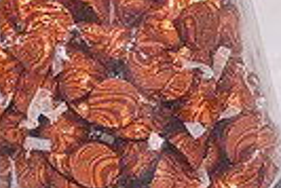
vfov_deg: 4.5
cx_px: 338
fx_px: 2383
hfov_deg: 6.7
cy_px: -114
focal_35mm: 305
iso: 3200
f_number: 5.6
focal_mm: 70
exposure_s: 1/125
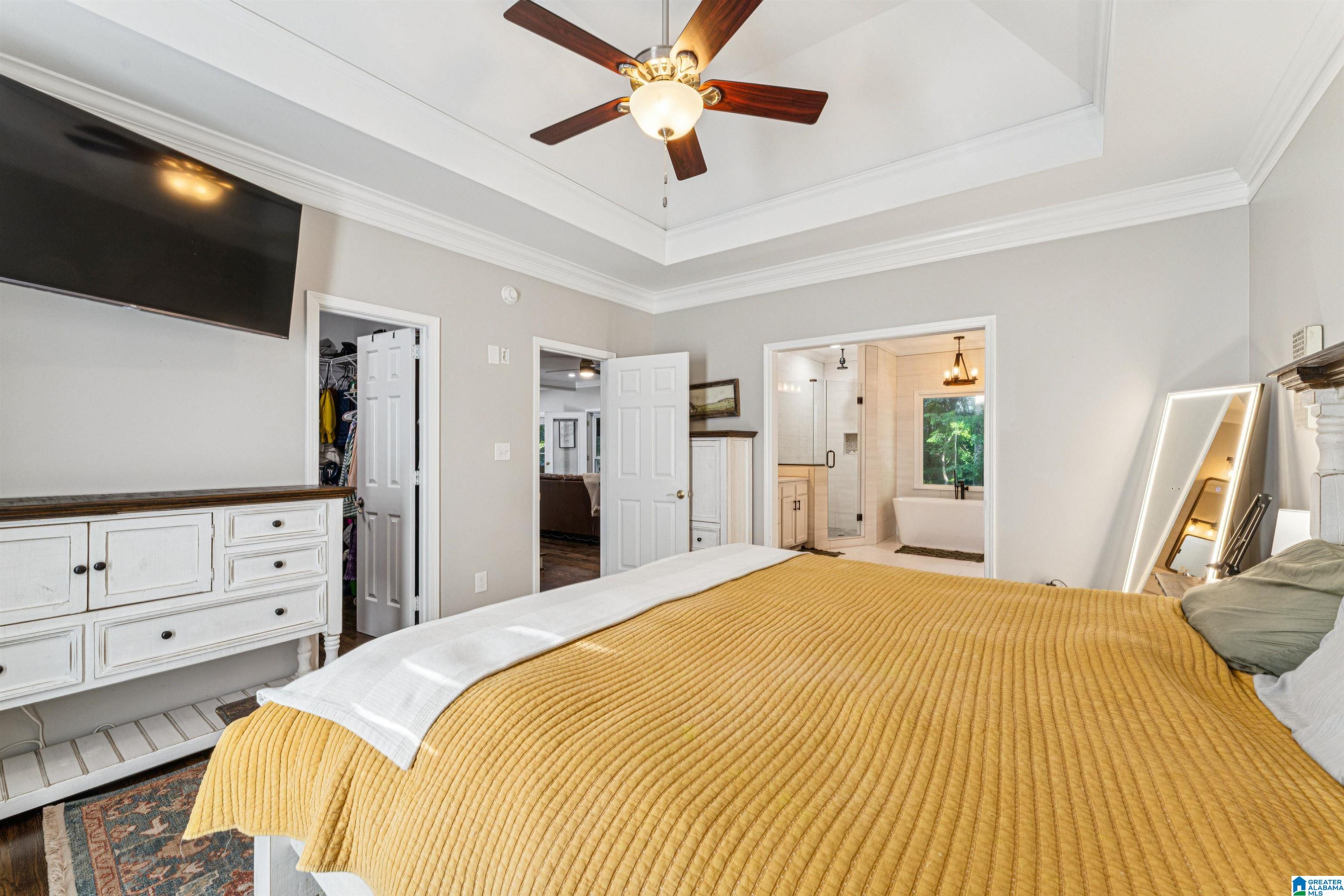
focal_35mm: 15
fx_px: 545
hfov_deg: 101.9
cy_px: 448
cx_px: 672
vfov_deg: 78.8
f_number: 13
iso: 400
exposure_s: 1/8
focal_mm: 14.6
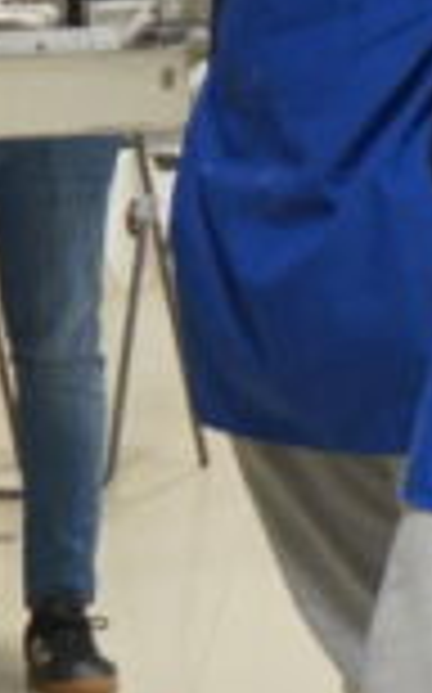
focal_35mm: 244
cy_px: 50
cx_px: 1044
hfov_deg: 5.2
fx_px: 4605
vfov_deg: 8.6
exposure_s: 1/160
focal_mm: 32
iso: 1250
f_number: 5
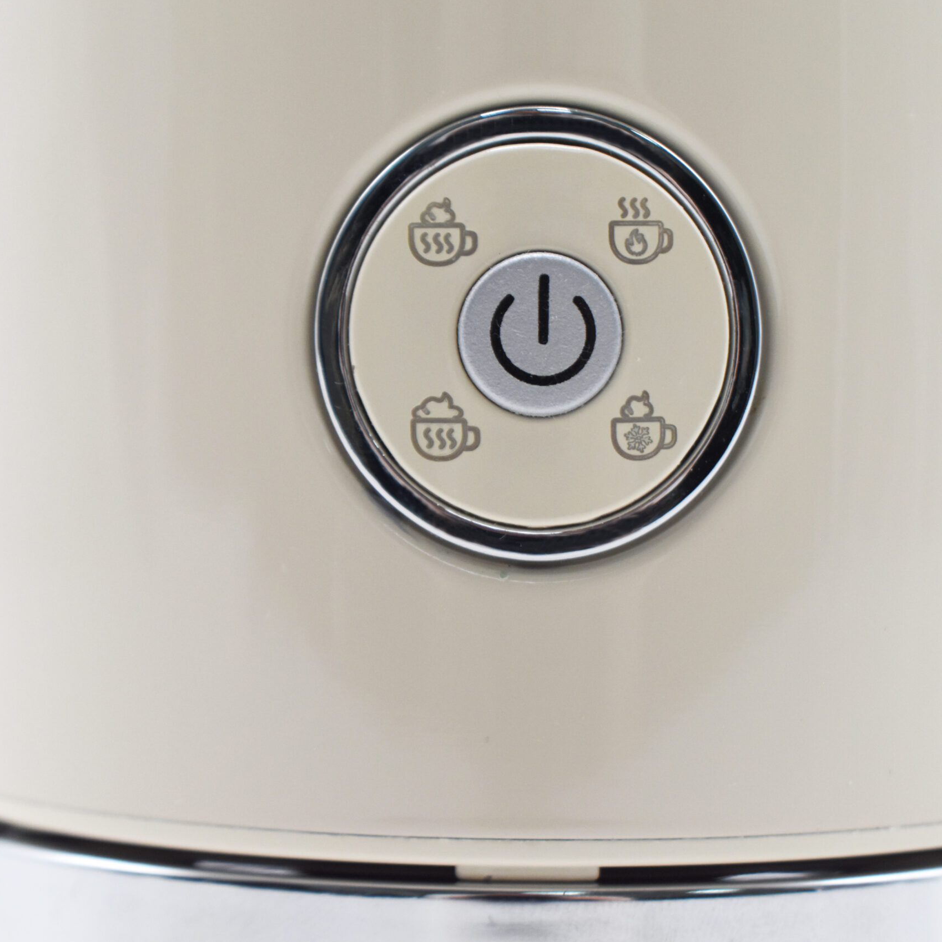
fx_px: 3079
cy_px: 473
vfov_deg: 17.4
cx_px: 563
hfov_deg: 17.4
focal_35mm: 100
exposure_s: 1/160
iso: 1000
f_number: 7.1
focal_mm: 52
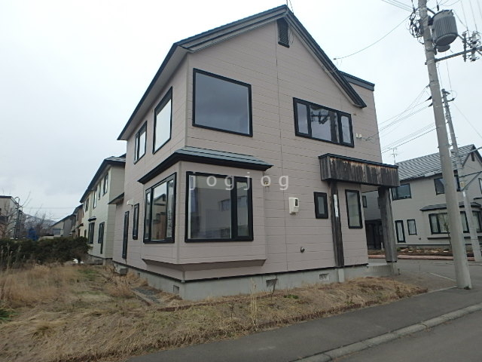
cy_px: 181
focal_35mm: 21
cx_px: 241
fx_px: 292
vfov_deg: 63.4
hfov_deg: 79.0
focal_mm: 3.7
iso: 125
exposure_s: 1/160
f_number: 3.5
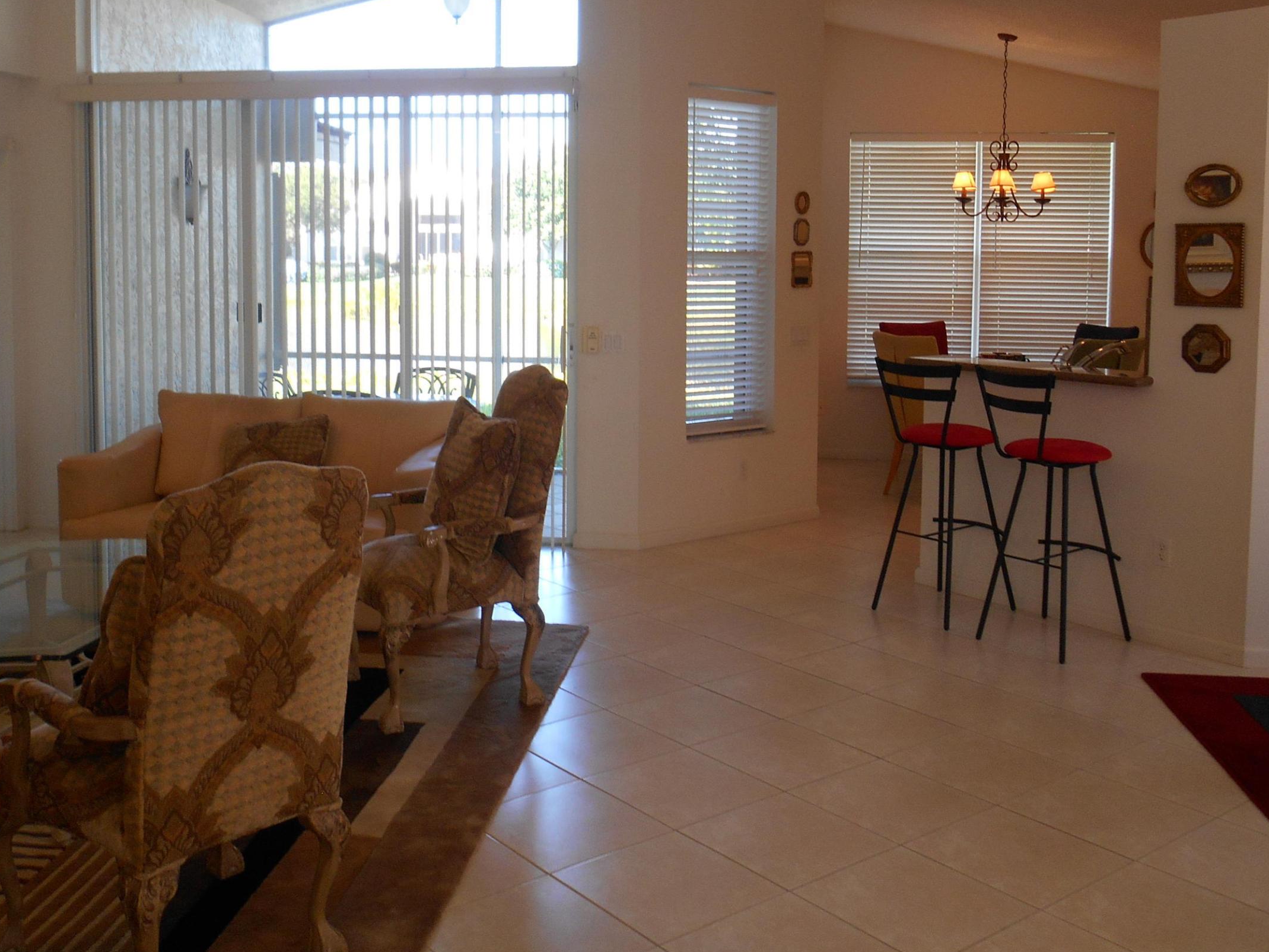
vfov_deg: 40.3
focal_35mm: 35
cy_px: 324
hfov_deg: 52.6
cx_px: 590
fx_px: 1283
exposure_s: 1/30
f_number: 3.4
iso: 110
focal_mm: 4.7
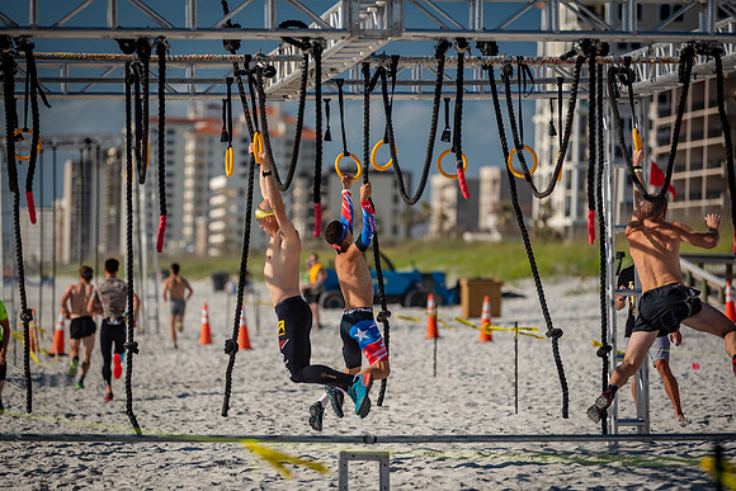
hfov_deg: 10.6
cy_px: 262
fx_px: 3950
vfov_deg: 7.1
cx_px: 330
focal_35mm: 193
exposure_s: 1/4000
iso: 280
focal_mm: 175
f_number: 2.8
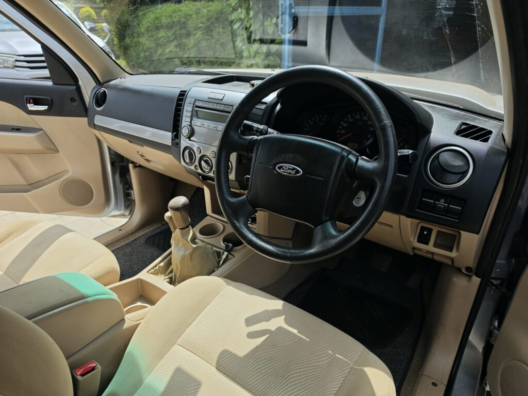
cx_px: 264
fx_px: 351
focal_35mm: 23
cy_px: 198
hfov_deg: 73.9
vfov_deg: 58.9
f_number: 1.4
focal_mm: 6.5
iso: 64
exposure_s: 1/6352
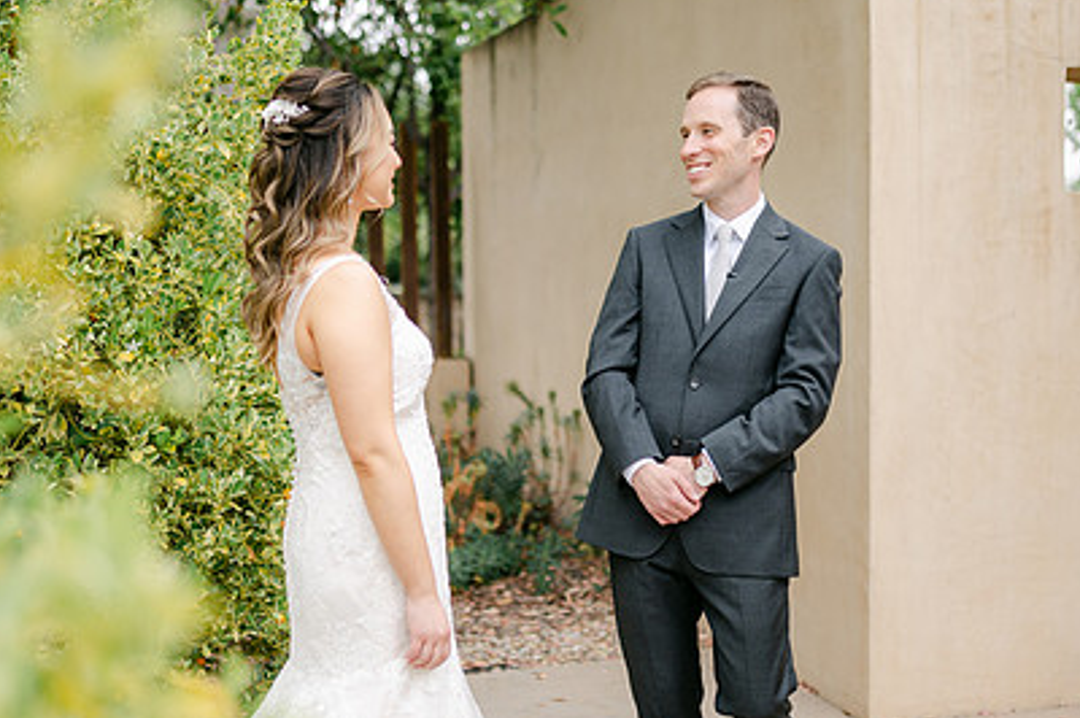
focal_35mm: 53
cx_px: 504
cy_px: 329
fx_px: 1589
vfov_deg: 25.5
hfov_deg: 37.5
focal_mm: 35
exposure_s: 1/2000
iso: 100
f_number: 1.4
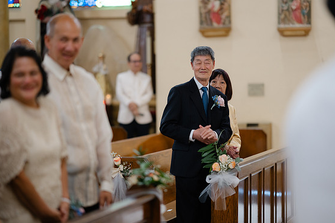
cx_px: 169
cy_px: 109
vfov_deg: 12.4
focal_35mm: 110
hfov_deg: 18.6
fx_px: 1023
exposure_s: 1/125
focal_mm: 105
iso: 560
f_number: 1.4
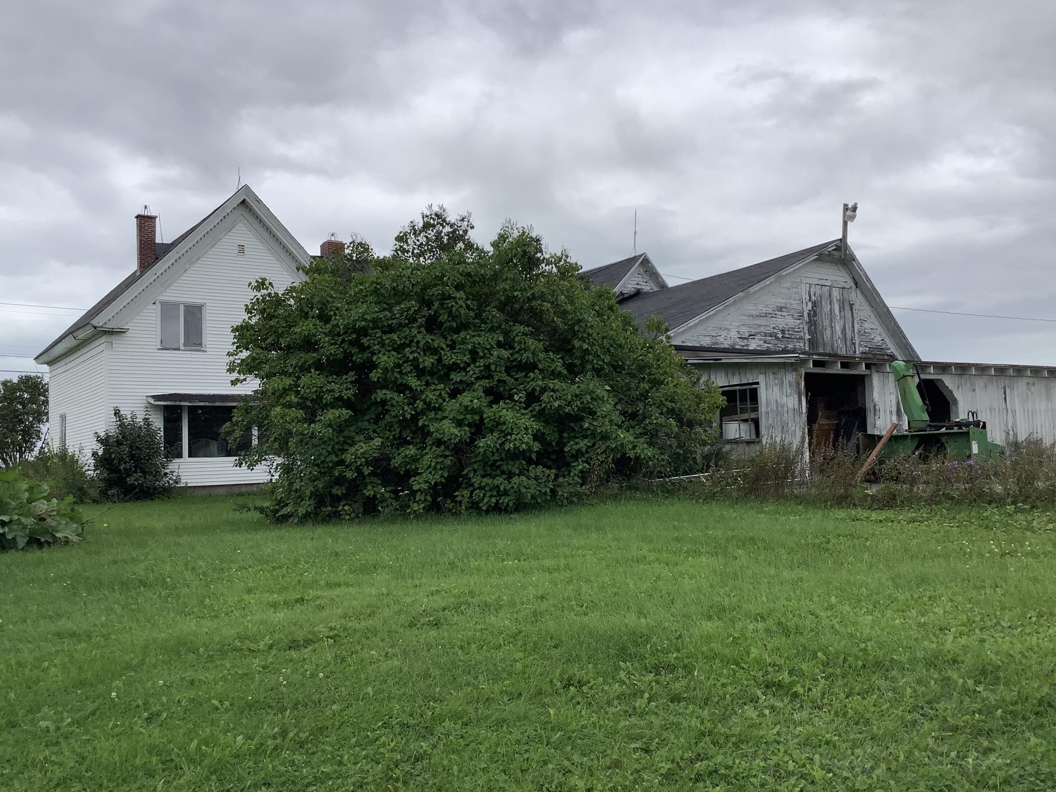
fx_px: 976
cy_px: 384
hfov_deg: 56.8
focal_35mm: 32
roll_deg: +1.1
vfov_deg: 44.2
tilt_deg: +4.8
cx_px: 535
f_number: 2.4
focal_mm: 3.3
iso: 25
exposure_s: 1/741
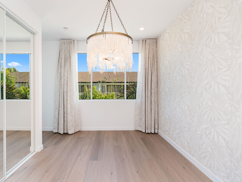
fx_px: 126
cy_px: 90
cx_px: 107
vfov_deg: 71.6
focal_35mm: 18
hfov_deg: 87.4
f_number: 8
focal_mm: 16
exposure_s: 1/160
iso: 640
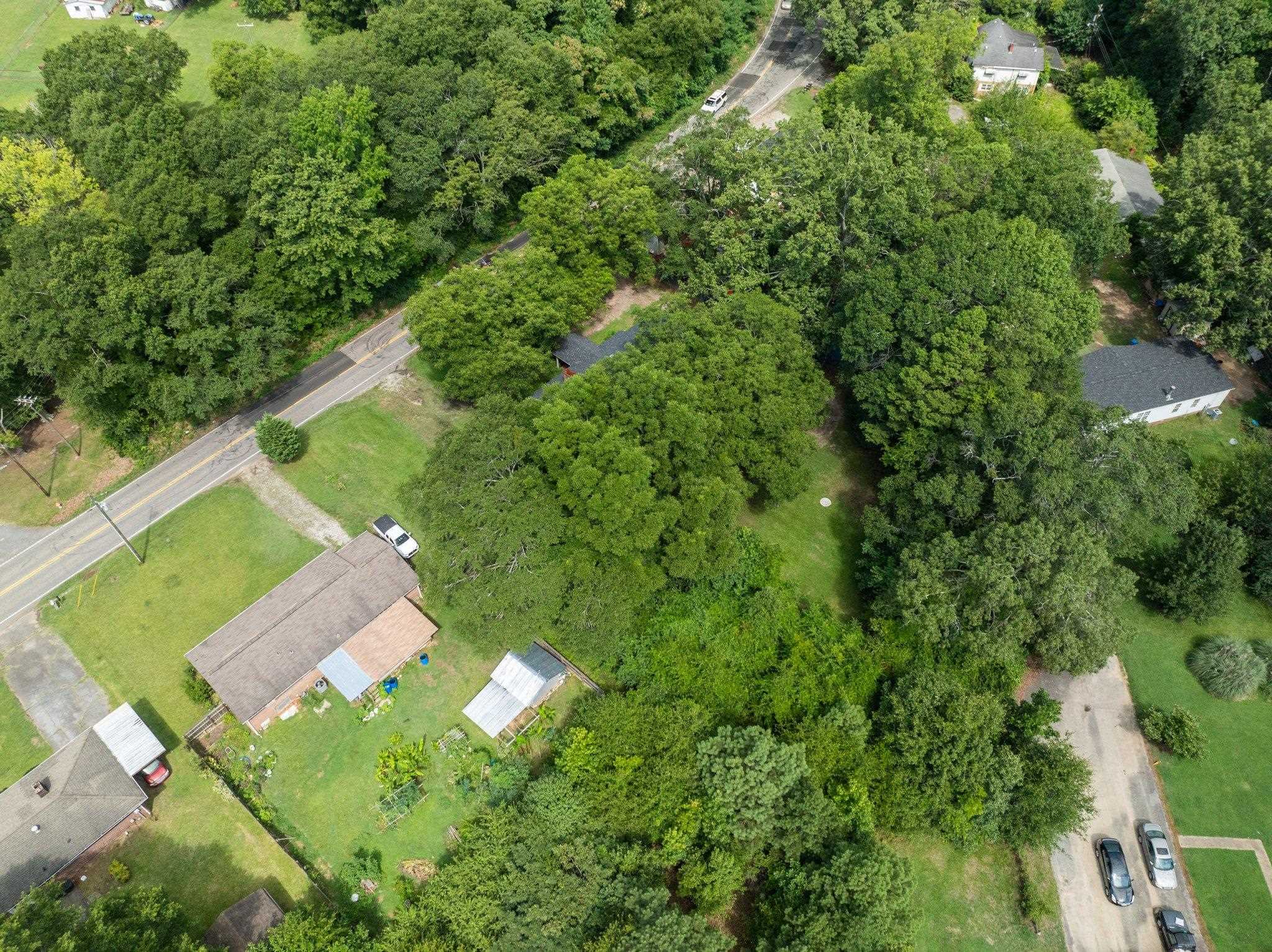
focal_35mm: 24
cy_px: 476
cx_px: 636
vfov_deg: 56.8
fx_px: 881
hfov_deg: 71.6
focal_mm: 12.29
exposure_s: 1/400
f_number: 2.8
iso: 400
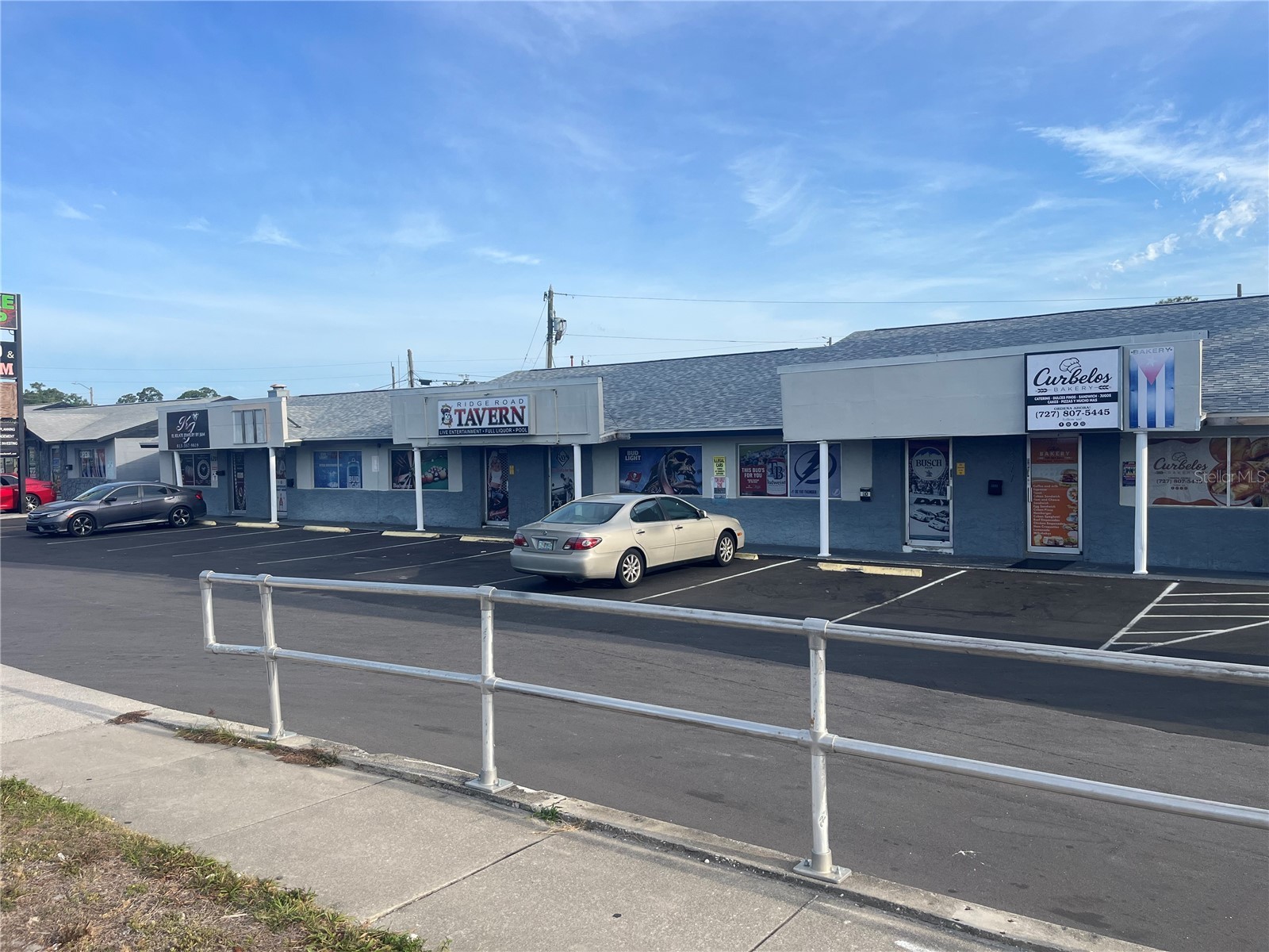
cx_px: 634
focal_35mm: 26
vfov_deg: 53.1
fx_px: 953
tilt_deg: -3.0
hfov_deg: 67.3
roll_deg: +1.3
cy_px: 476
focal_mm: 5.1
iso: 50
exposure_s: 1/2410
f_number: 1.6
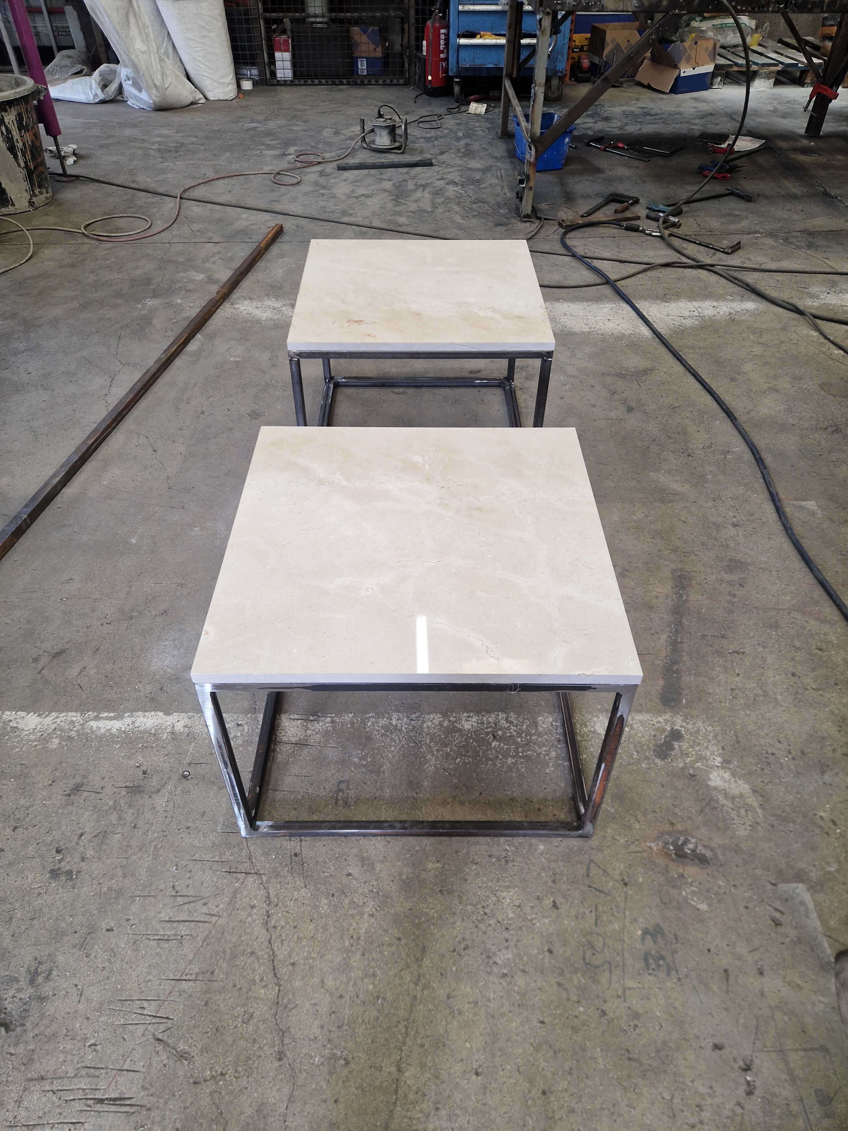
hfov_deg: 58.9
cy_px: 566
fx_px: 751
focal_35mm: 23
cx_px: 424
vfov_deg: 73.9
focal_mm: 5.4
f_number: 1.8
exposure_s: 1/100
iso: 160
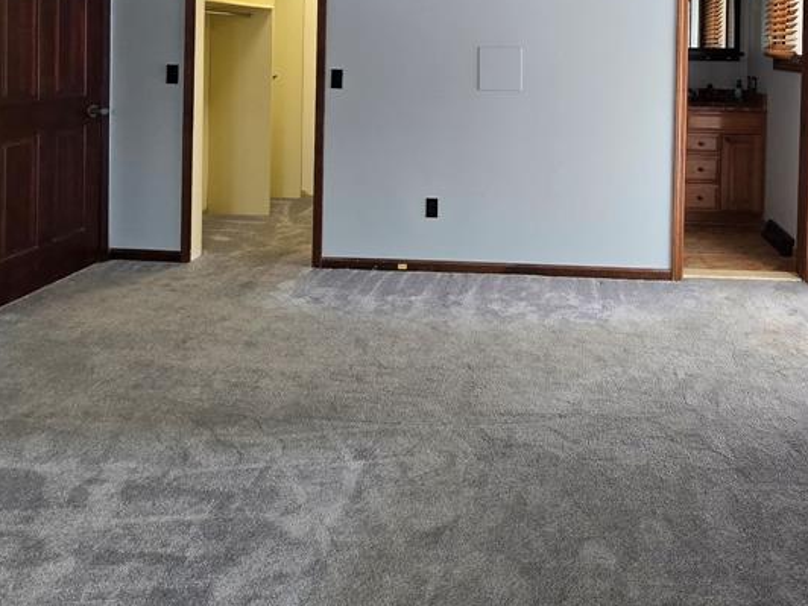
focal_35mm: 25
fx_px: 584
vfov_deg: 48.6
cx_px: 554
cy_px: 52
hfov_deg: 67.0
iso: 125
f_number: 2.2
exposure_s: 1/60
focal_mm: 2.2
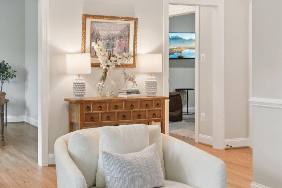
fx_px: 392
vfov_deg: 26.9
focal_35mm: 50
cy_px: 66
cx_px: 48
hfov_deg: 37.8
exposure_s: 1/13
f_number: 8
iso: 400
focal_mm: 19
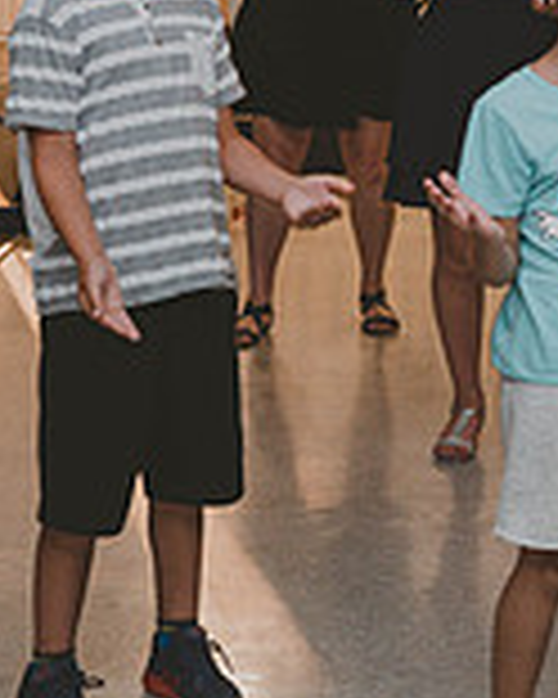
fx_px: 2250
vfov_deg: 17.5
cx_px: 1122
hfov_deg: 12.4
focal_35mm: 109
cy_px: 193
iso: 2000
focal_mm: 28
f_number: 4
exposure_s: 1/60
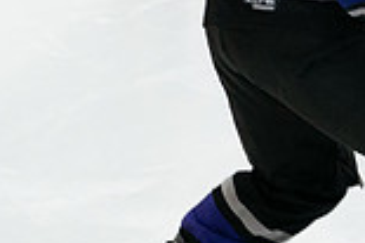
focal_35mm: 721
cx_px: 448
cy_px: 13
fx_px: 7302
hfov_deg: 2.9
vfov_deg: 1.9
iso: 2000
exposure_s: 1/400
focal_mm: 100
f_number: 4.5
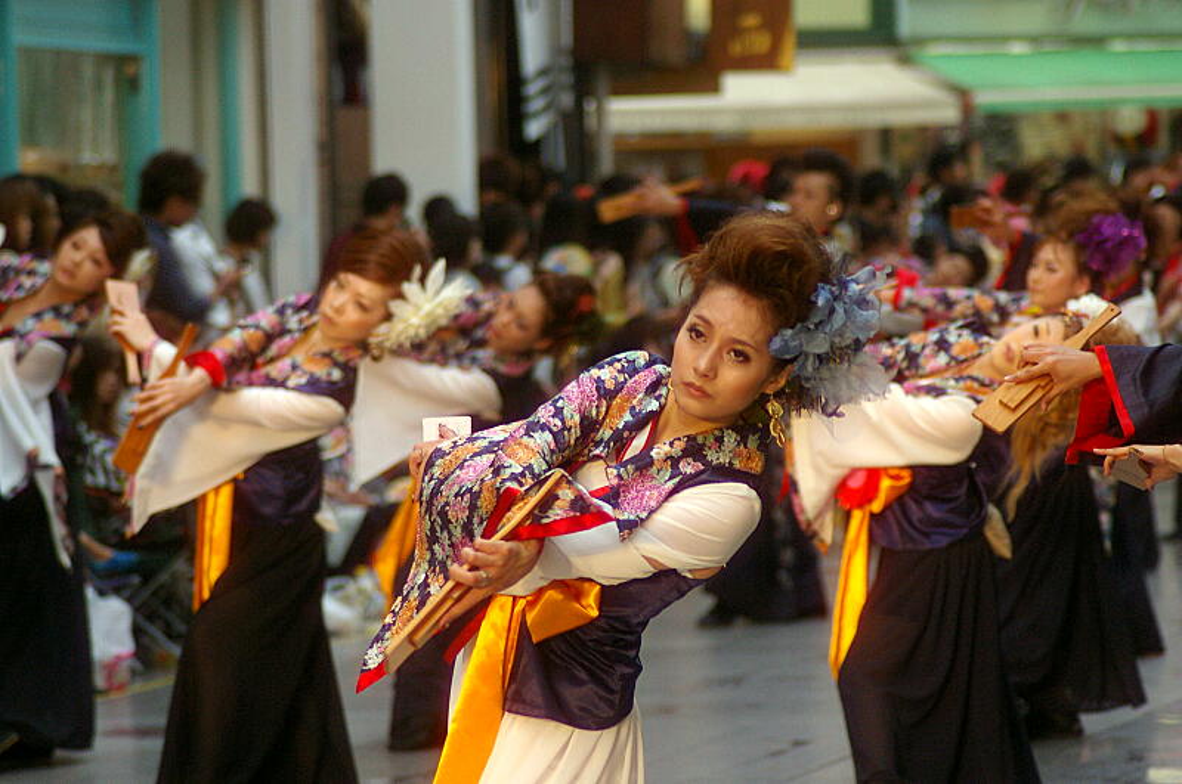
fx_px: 7279
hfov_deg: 9.3
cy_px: 392
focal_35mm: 222
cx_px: 591
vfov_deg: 6.2
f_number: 4.5
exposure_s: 1/250
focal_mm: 148
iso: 800
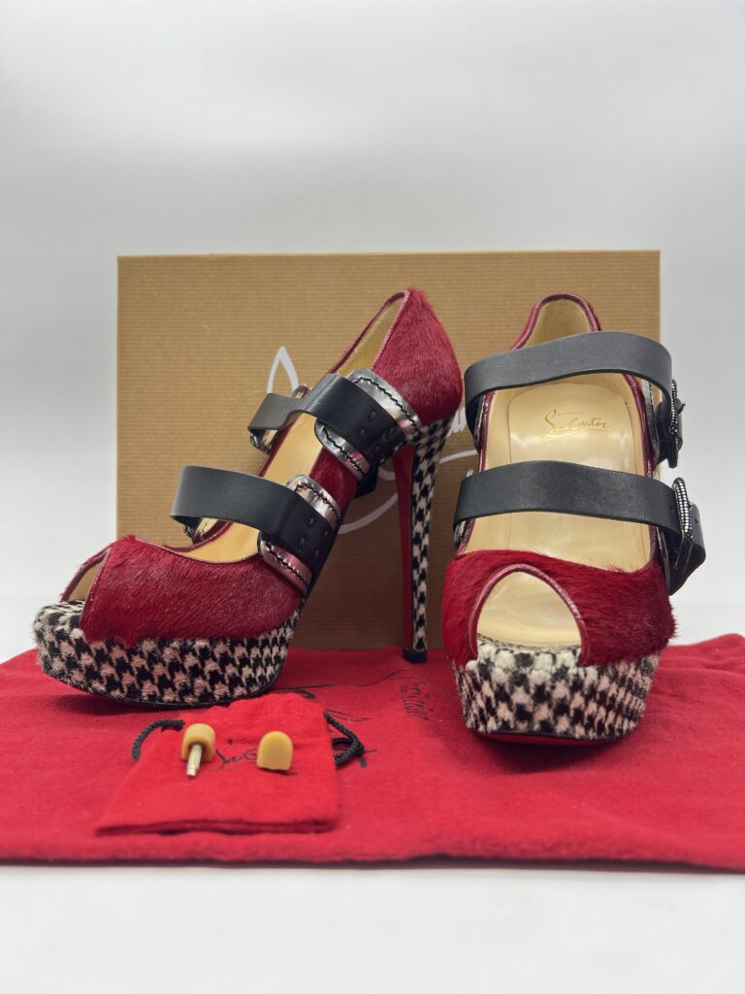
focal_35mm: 26
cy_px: 497
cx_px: 372
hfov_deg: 53.1
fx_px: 746
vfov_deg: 67.3
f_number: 1.5
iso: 80
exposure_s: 1/100
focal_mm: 5.7
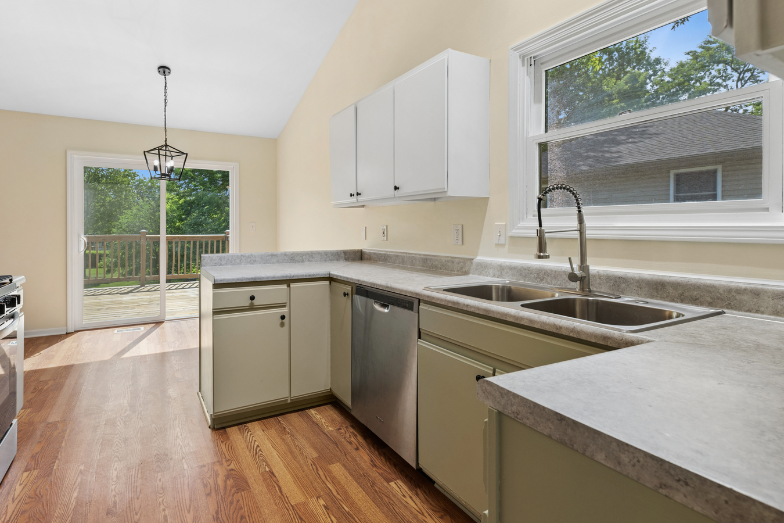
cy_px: 232
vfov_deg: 67.2
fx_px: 392
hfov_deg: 89.4
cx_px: 337
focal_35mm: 18
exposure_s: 1/30
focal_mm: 15
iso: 200
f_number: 8
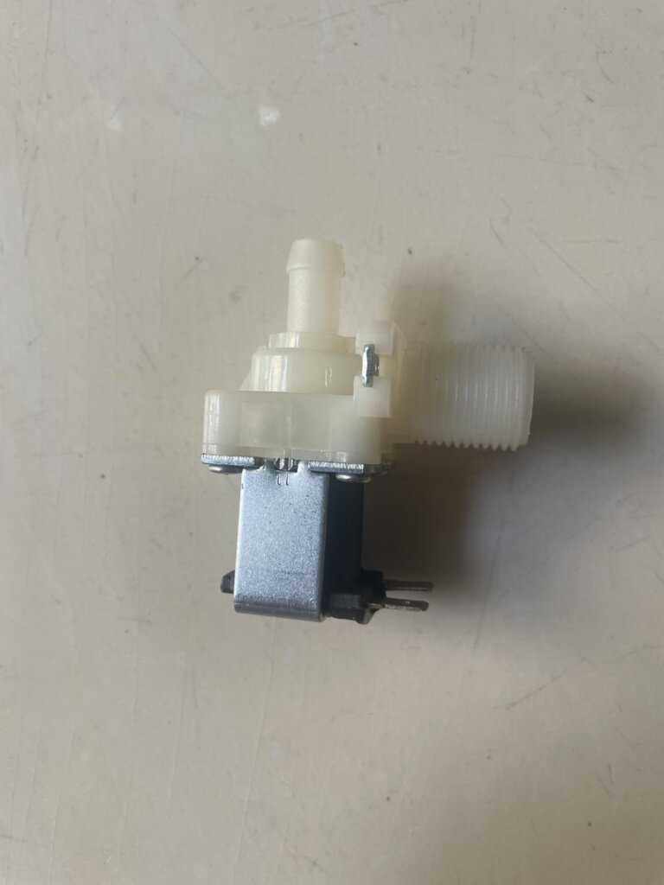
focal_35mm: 26
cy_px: 442
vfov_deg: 67.3
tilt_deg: -83.3
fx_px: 665
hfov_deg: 53.1
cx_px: 332
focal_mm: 4.2
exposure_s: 1/121
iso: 50
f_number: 1.6
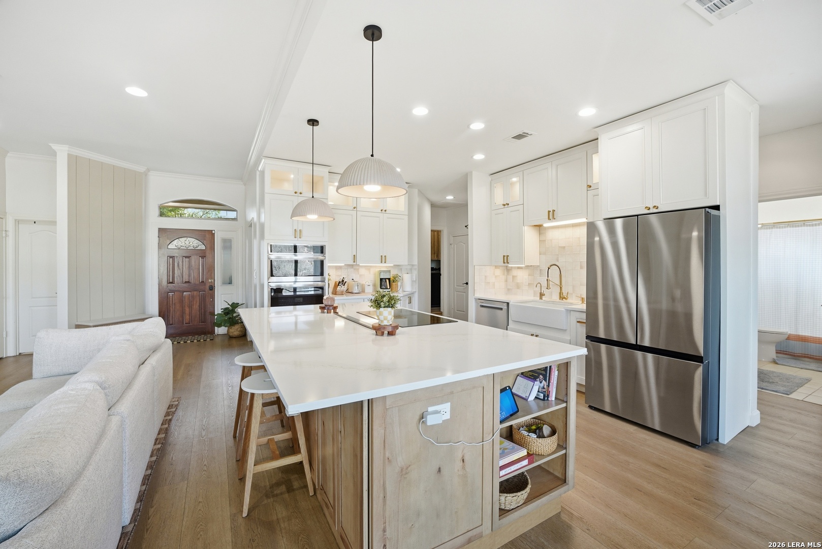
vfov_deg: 85.5
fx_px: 297
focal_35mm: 13
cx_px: 411
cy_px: 274
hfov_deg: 108.3
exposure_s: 1/100
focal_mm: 9
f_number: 6.3
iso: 200
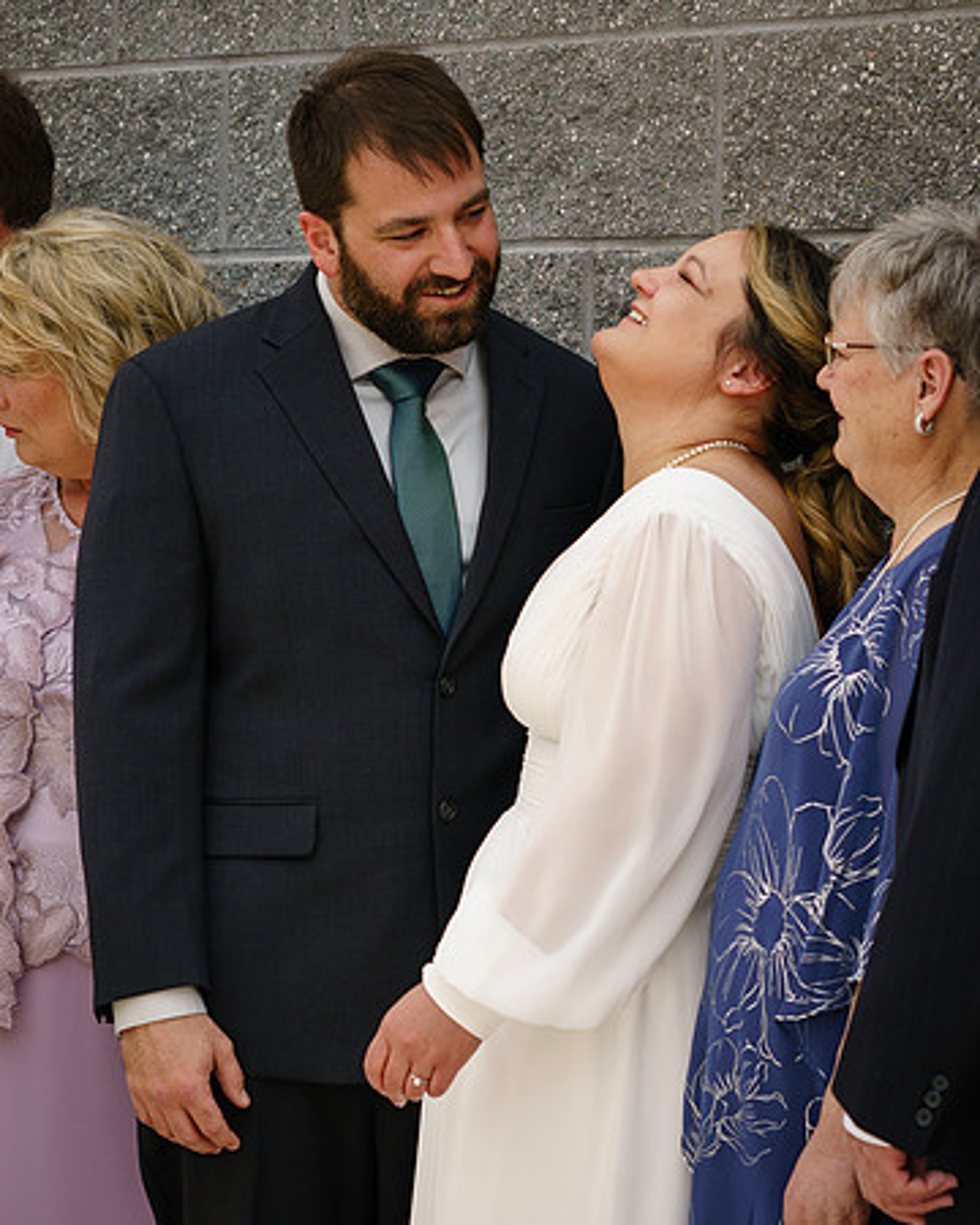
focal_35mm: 202
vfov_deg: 9.5
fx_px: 7340
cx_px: 598
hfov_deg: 7.6
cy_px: 719
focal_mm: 85
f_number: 4.5
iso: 100
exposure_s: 1/640
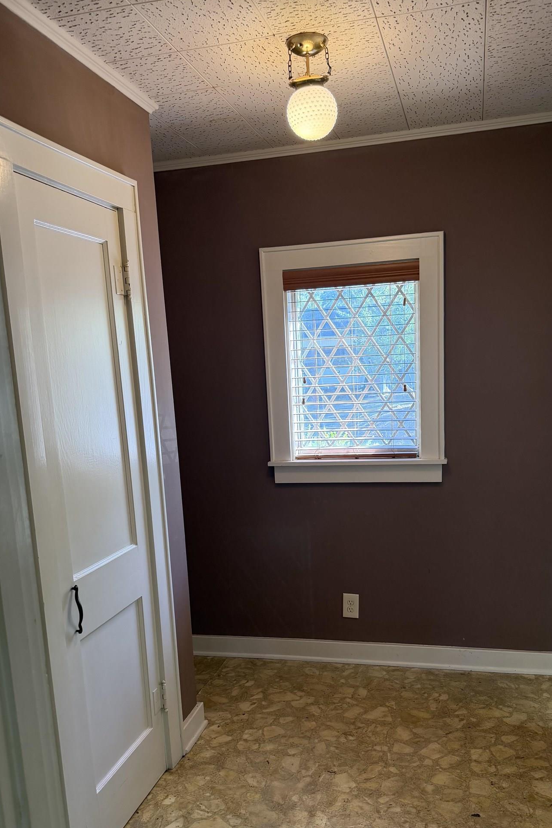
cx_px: 303
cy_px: 487
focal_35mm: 30
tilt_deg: -11.0
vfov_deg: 61.5
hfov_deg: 43.6
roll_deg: +2.5
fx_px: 690
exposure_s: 1/120
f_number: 1.78
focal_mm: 6.76
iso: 200
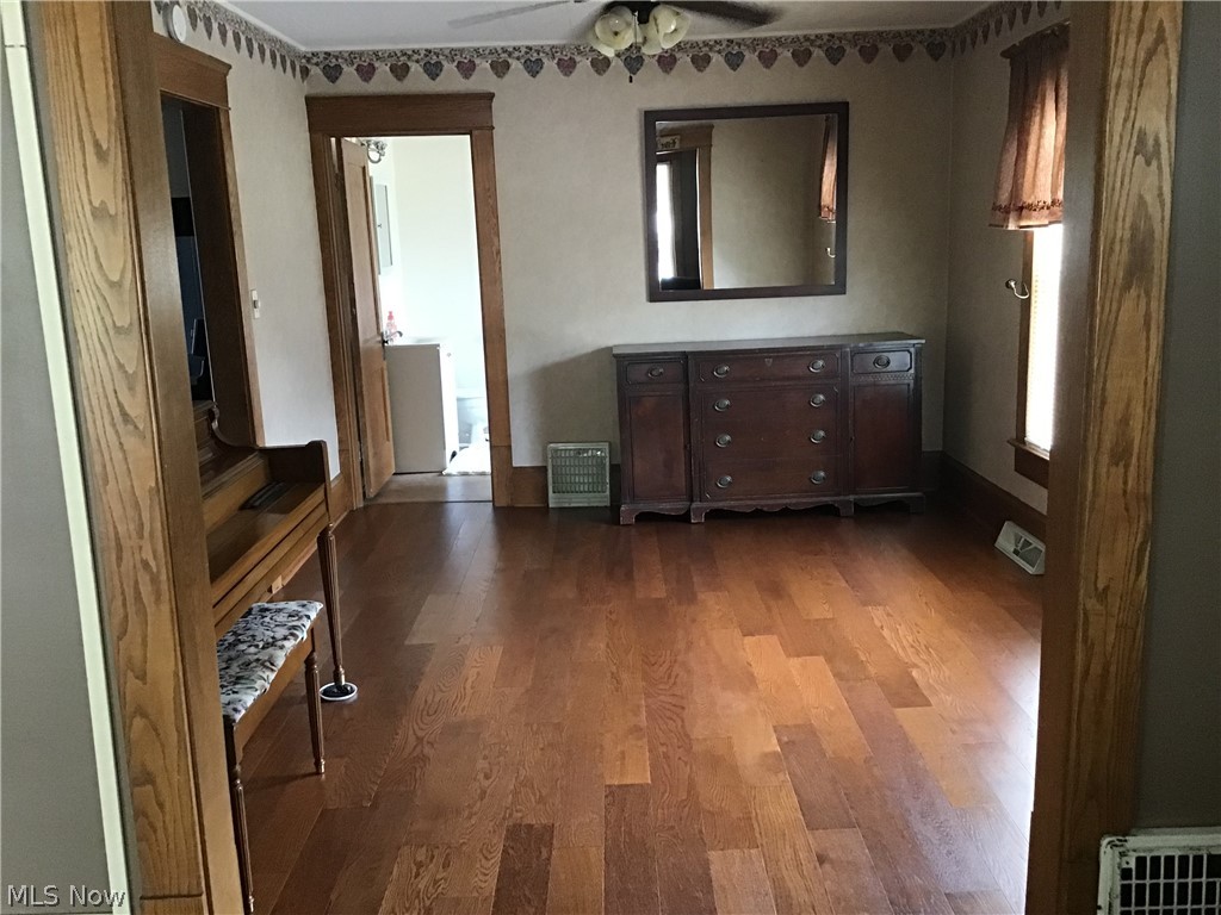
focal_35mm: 31
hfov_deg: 58.4
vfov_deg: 45.4
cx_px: 610
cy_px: 458
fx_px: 1093
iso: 200
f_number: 2.4
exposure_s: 1/30
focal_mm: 3.3
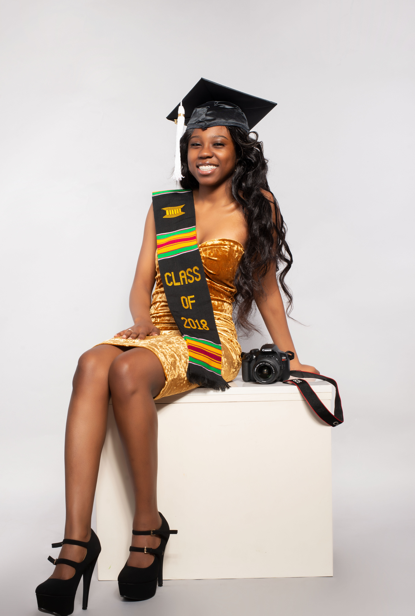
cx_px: 208
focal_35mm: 50
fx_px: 859
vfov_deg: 39.5
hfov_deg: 27.2
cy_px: 308
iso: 160
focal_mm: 50
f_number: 5.6
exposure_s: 1/125
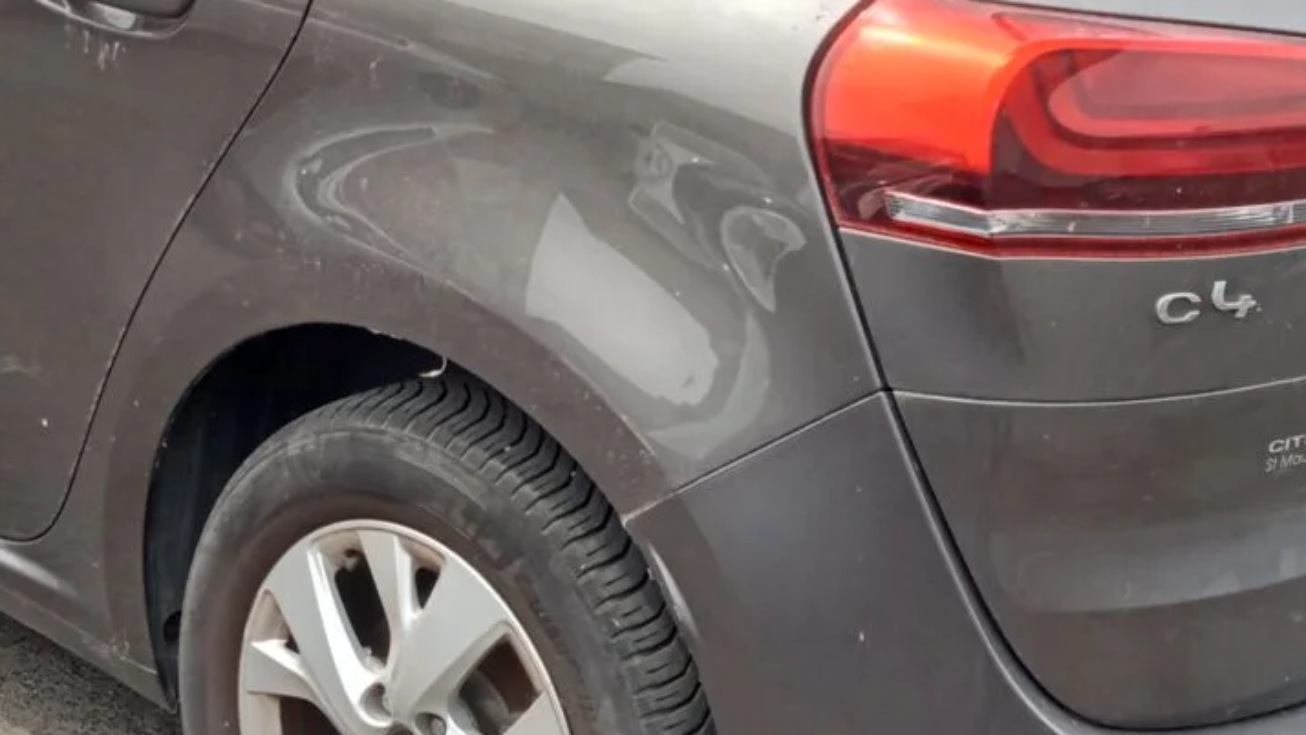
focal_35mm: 82
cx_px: 569
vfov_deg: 14.7
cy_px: 155
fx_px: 2840
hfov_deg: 25.9
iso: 100
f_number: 2.2
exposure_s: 1/538
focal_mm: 3.46
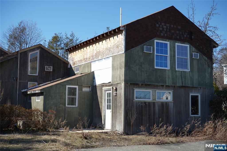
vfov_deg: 29.2
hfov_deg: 42.8
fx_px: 290
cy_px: 76
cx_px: 114
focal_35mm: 46
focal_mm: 46
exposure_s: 1/80
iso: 50
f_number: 9
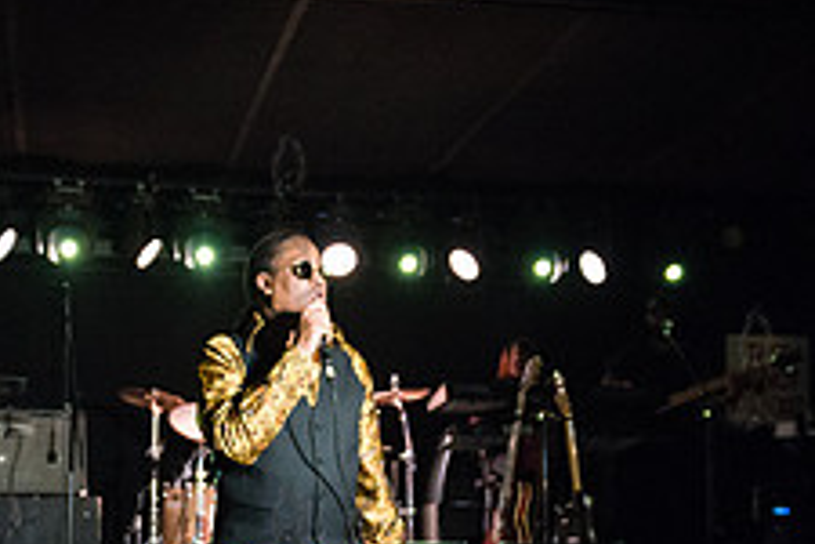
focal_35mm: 62
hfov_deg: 32.2
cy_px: 542
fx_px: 1404
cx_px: 286
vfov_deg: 21.2
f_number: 2.8
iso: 4000
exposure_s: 1/320
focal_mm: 24
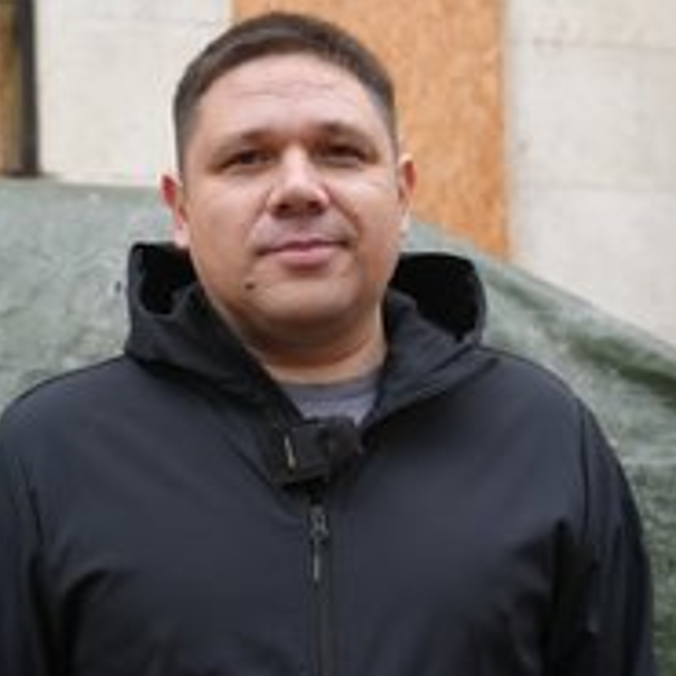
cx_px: 329
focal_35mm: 70
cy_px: 418
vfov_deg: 24.6
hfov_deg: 24.7
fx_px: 1547
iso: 320
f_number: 4
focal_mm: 38
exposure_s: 1/160
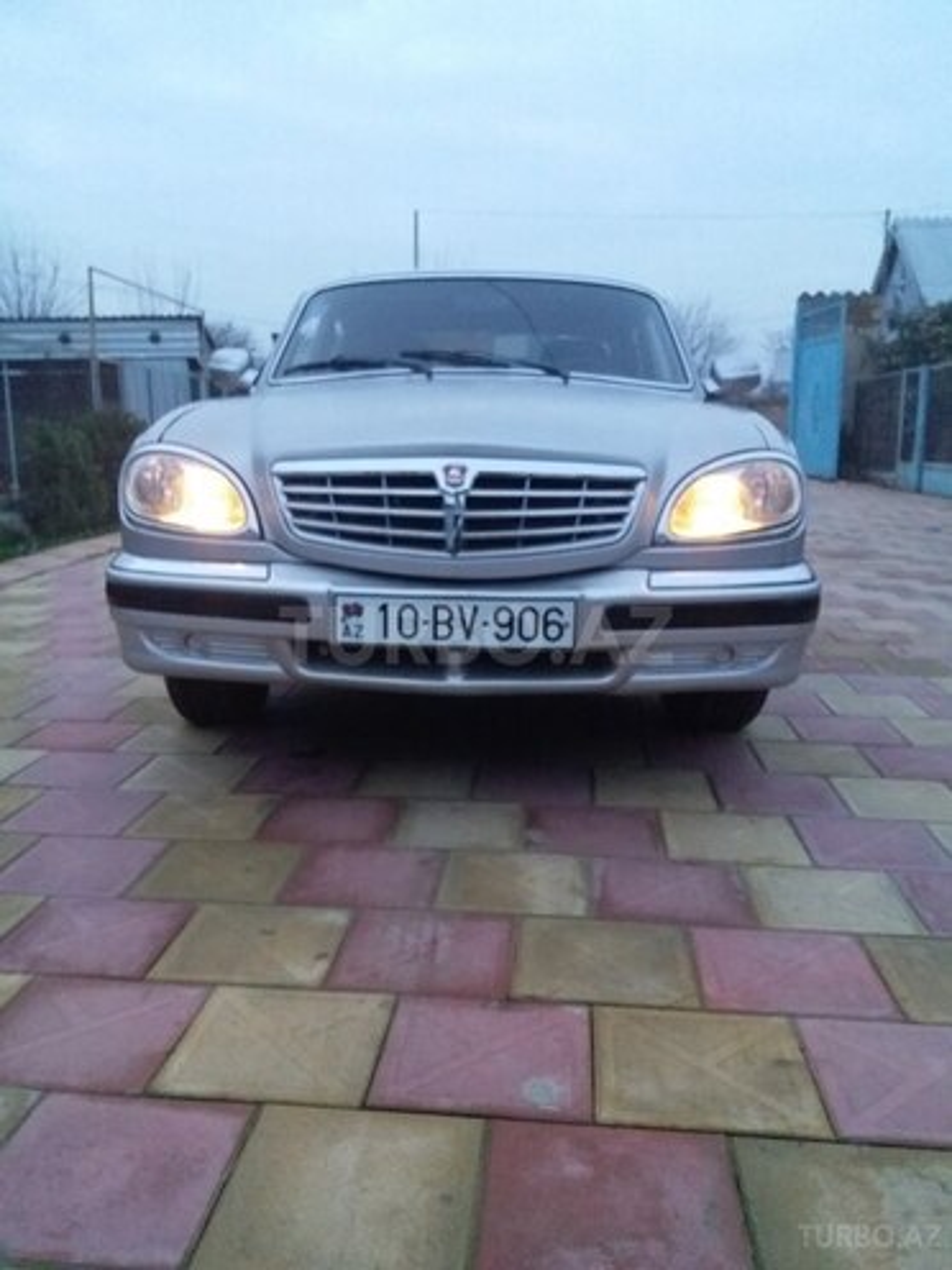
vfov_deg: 65.3
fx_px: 990
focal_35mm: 27
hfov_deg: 51.4
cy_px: 635
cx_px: 476
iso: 320
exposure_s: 1/17
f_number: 1.9
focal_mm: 3.7
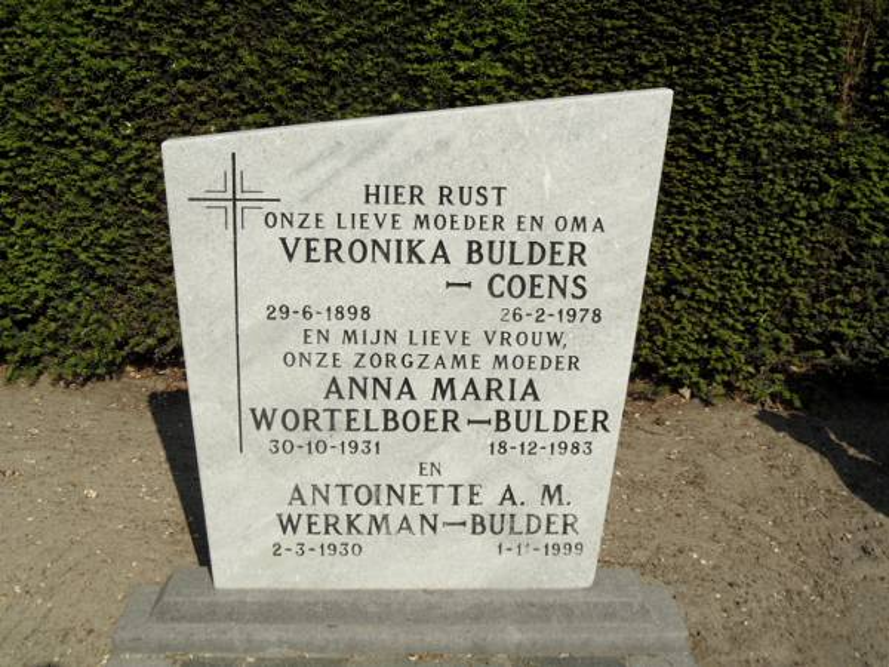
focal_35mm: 40
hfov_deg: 46.8
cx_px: 444
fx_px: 1027
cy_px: 334
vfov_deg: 36.0
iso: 80
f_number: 3.6
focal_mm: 6.5
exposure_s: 1/1000
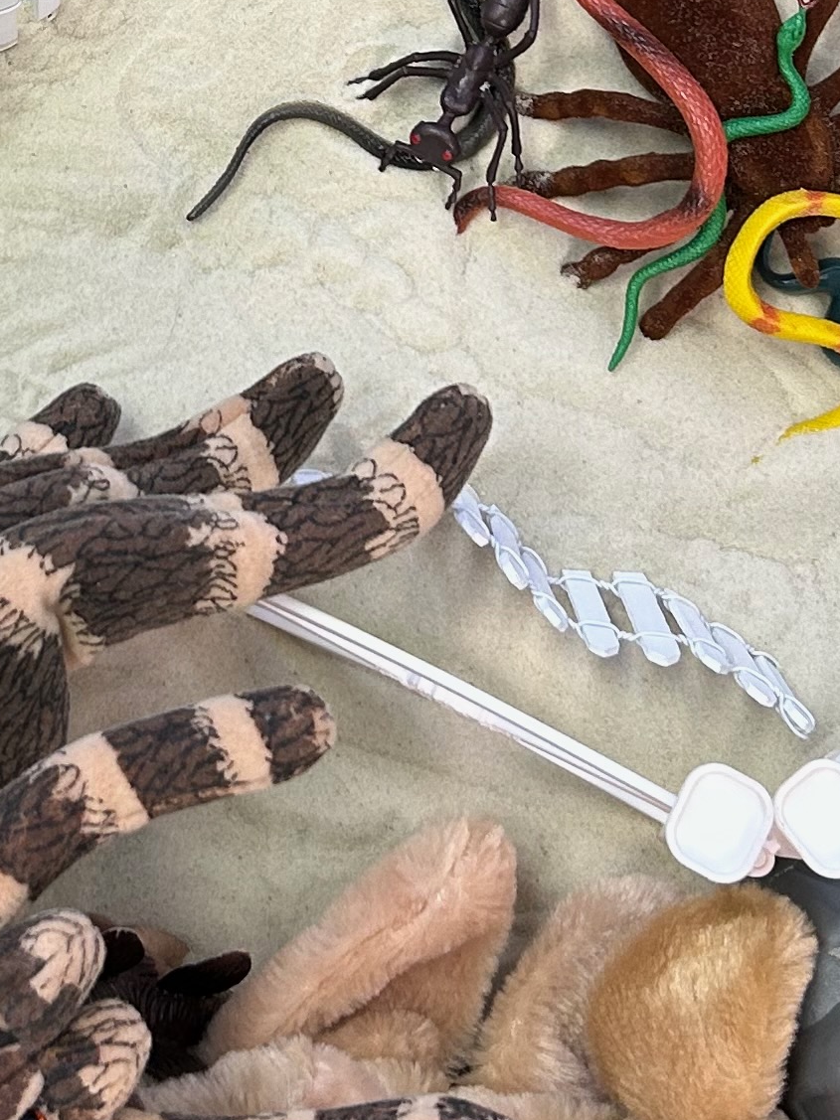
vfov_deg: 20.2
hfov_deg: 15.7
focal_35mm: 93
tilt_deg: -72.9
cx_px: 119
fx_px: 3010
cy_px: -93
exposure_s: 1/60
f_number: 1.5
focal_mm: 5.7
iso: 100
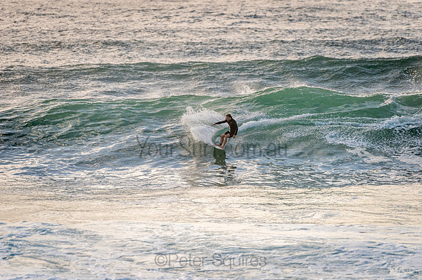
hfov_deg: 4.1
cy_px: 140
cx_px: 211
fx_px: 5862
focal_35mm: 501
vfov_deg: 2.7
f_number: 5.6
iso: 320
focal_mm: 500
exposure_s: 1/2000
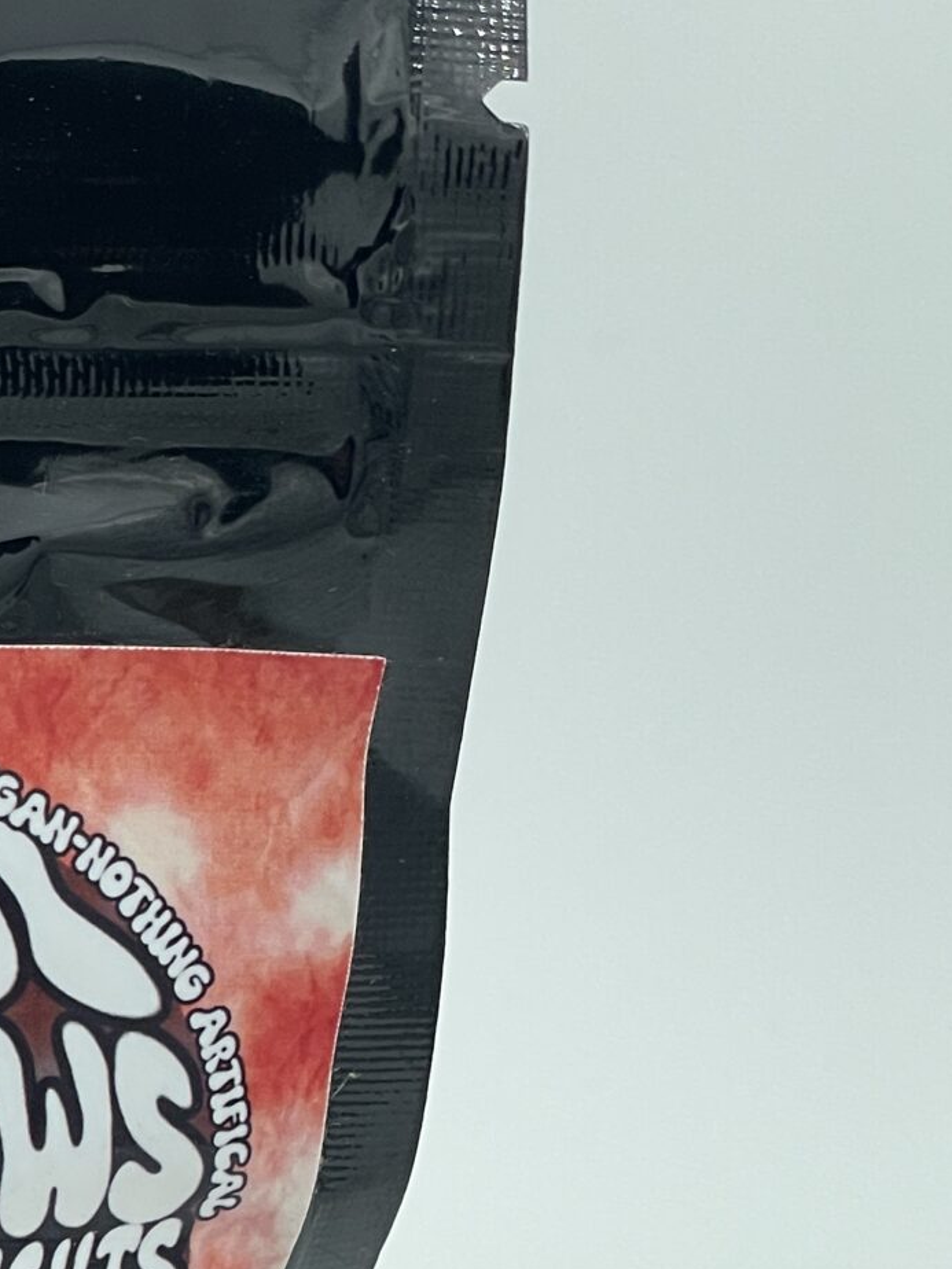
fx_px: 5280
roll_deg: +1.0
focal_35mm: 144
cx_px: -120
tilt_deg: -28.5
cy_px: 1582
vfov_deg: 13.3
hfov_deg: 10.2
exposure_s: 1/421
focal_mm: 6
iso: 25
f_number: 2
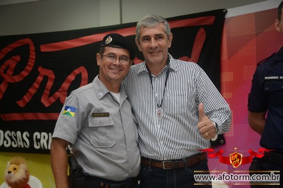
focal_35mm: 60
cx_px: 142
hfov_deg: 33.4
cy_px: 94
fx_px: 472
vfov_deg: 22.6
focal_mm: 40
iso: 1600
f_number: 4.5
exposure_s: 1/125
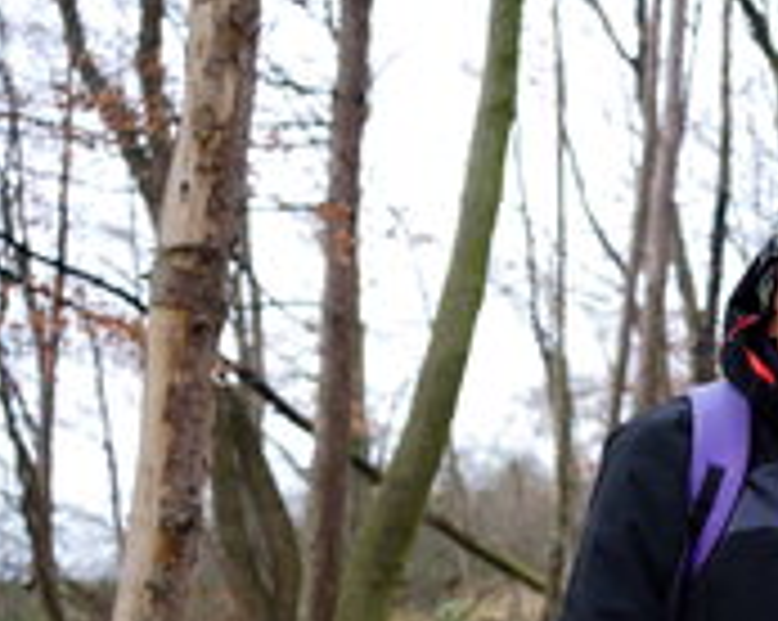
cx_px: 818
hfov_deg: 23.8
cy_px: 515
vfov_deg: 19.9
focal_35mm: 76
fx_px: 1748
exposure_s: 1/60
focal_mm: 35
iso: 200
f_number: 4
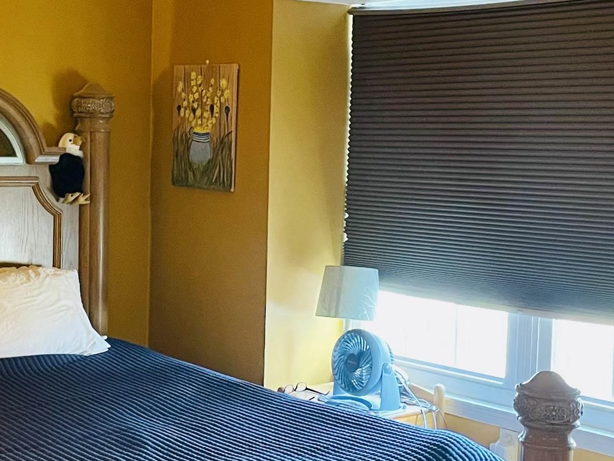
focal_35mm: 65
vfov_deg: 22.6
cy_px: 223
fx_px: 1153
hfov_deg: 29.6
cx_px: 191
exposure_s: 1/30
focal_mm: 4.2
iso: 500
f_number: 1.6
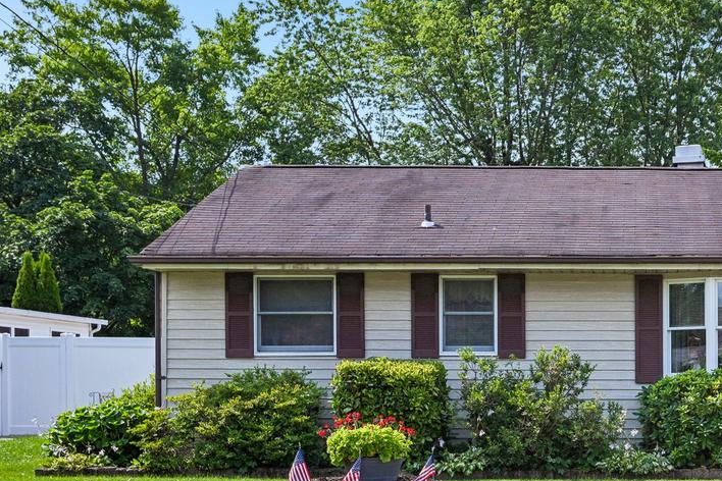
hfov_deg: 31.3
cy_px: 291
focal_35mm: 61
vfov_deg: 22.2
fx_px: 1223
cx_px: 653
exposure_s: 1/2000
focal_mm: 30
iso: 800
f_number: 8
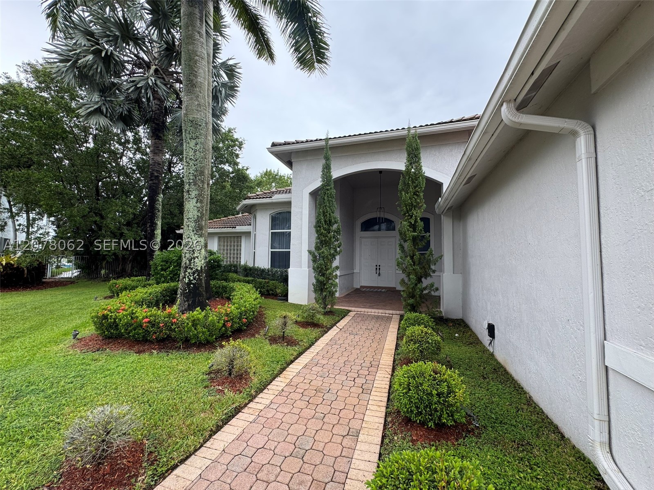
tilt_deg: +3.5
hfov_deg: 102.1
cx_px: 327
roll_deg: -0.9
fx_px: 265
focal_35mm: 14
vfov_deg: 85.7
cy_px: 245
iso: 40
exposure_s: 1/123
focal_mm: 2.22
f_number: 2.2
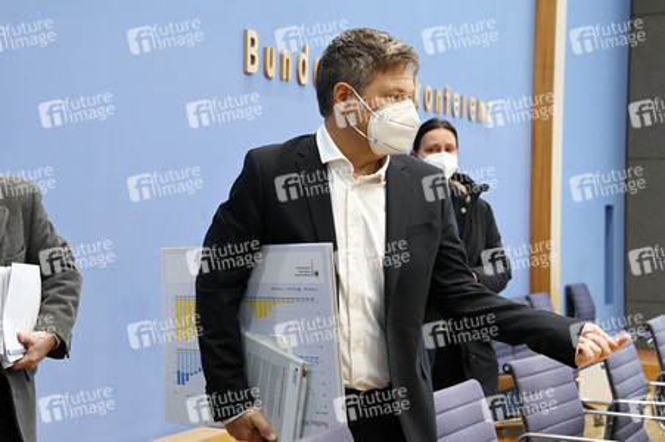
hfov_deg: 31.0
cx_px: 332
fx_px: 1200
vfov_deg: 20.9
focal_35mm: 65
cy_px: 221
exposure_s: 1/400
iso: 4000
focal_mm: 65
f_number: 5.6
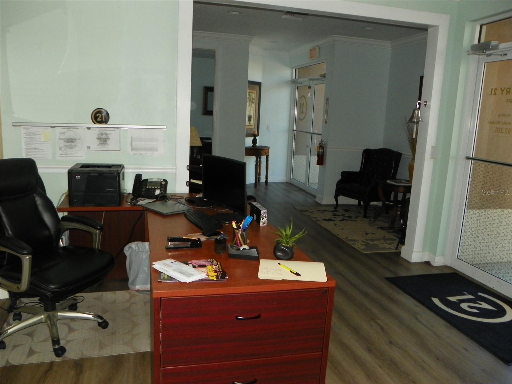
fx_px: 429
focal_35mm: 29
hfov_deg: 61.7
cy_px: 192
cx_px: 256
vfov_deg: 48.2
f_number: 2.8
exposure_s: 1/125
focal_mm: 5.2
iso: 200
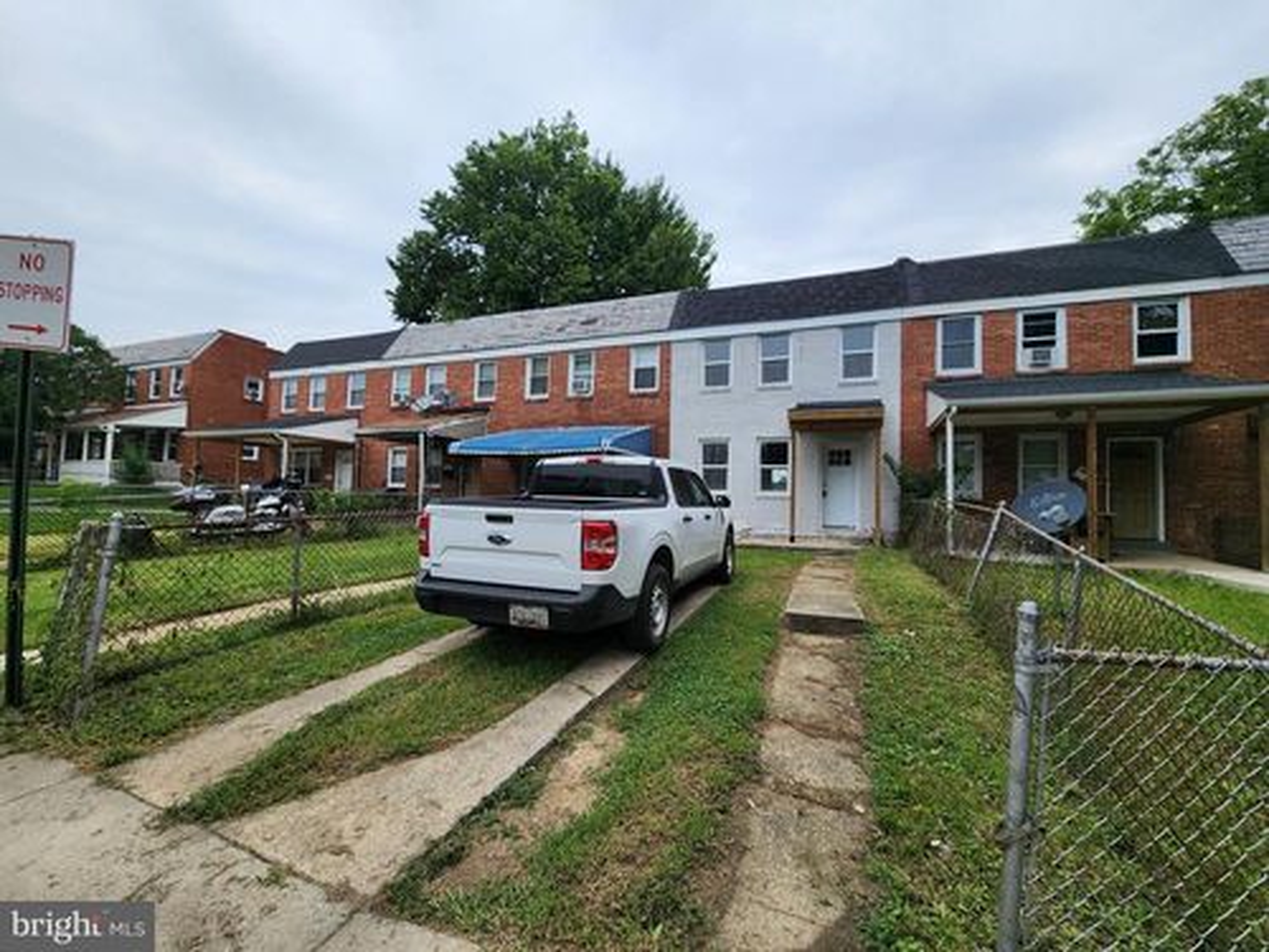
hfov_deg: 106.2
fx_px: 477
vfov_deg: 89.9
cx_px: 634
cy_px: 476
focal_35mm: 13
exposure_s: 1/1111
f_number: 2.2
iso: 50
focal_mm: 2.2
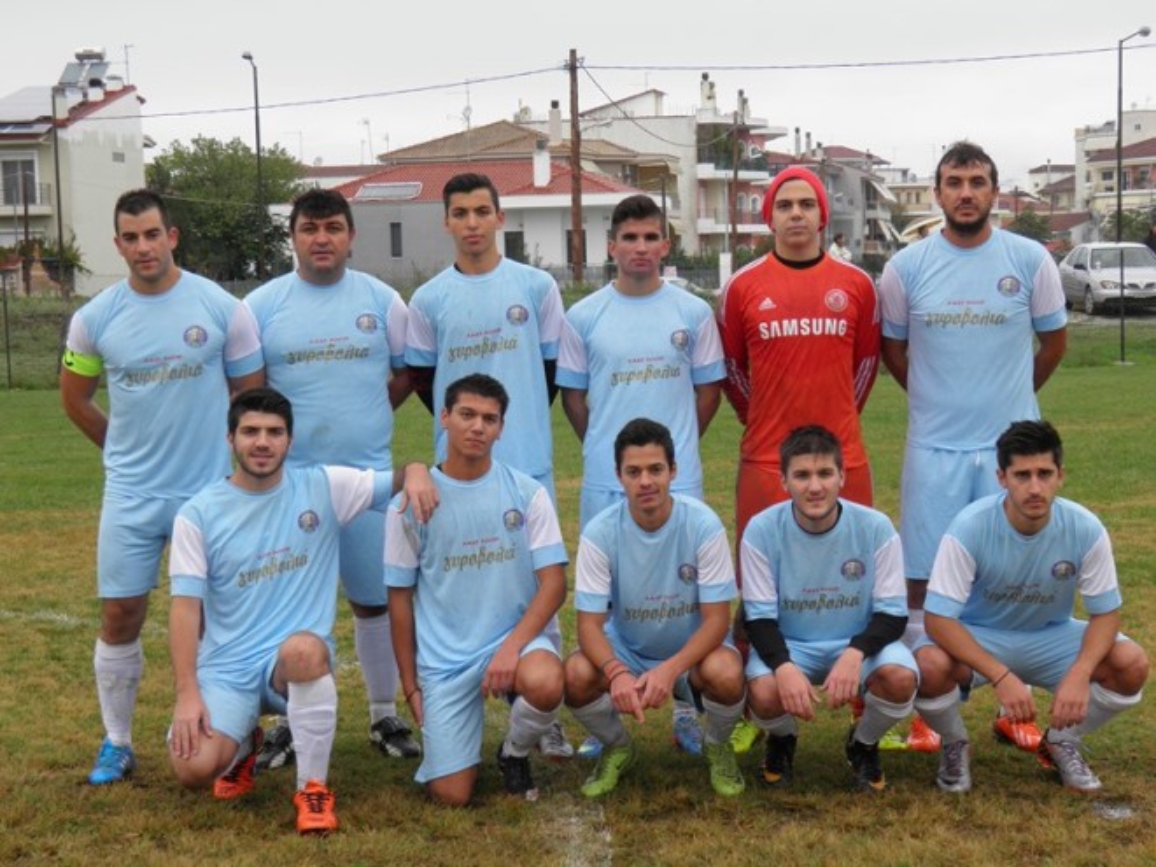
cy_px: 434
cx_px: 578
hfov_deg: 26.7
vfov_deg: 20.2
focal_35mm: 73
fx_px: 2438
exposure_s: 1/80
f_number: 4.9
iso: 50
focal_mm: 13.2
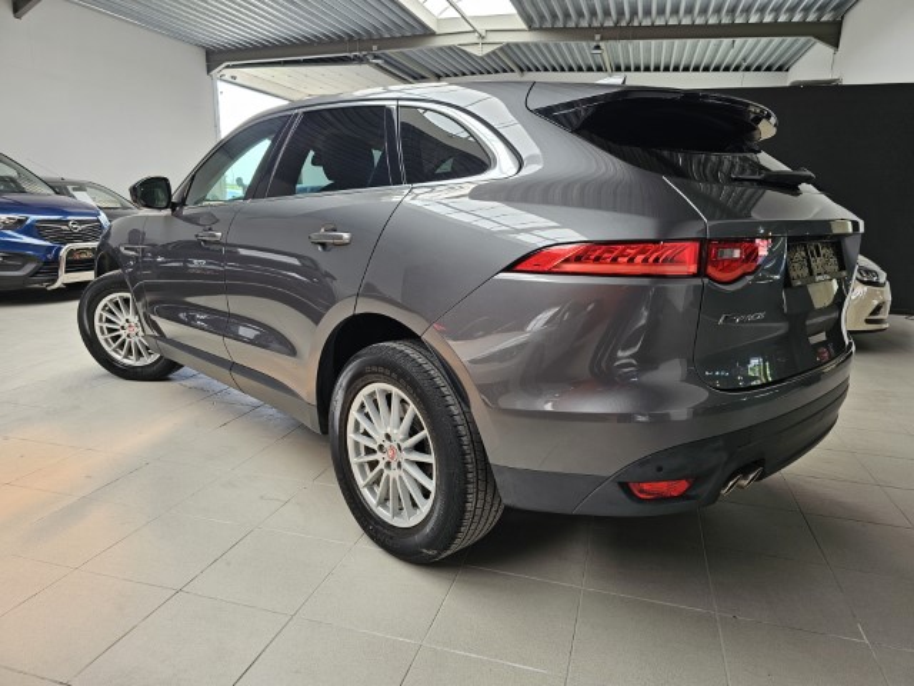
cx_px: 457
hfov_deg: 73.9
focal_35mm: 23
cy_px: 343
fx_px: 607
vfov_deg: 58.9
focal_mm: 6.3
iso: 80
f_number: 1.7
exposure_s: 1/180
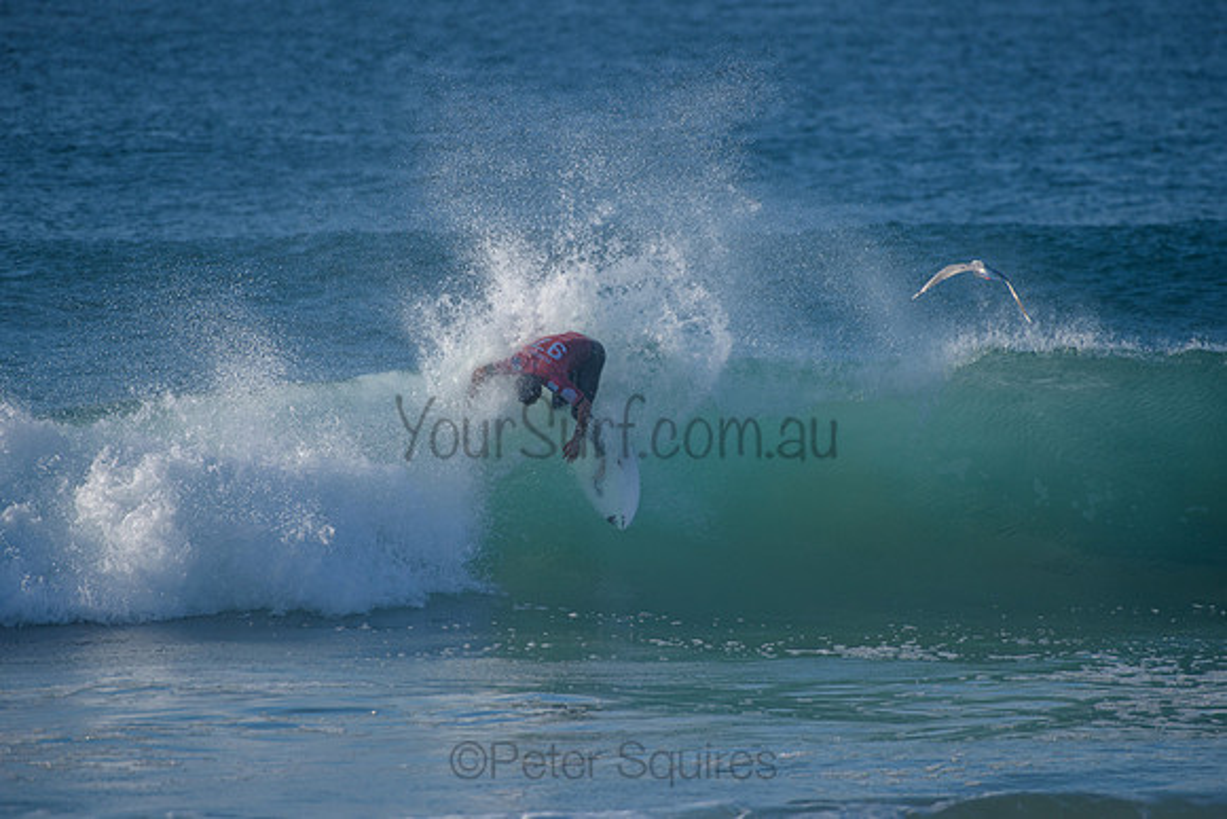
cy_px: 390
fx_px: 18397
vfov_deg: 2.5
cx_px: 615
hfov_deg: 3.8
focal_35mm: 540
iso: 320
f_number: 5.6
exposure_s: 1/2000
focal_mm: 500
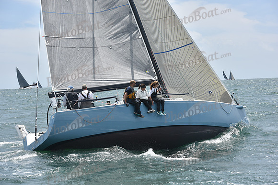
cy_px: 92
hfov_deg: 28.8
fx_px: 541
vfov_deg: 19.5
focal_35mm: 70
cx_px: 139
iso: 250
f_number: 6.3
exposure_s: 1/1250
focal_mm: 70
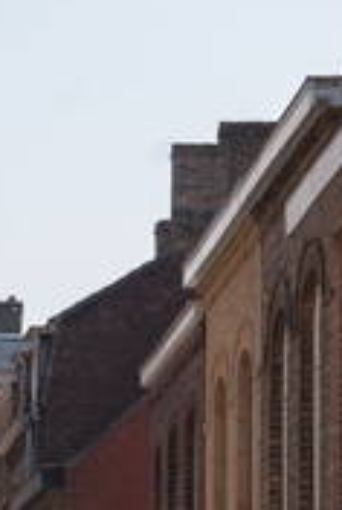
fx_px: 3633
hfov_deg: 5.4
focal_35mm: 256
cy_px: 475
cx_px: -65
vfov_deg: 8.0
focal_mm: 60
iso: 100
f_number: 8
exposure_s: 1/250
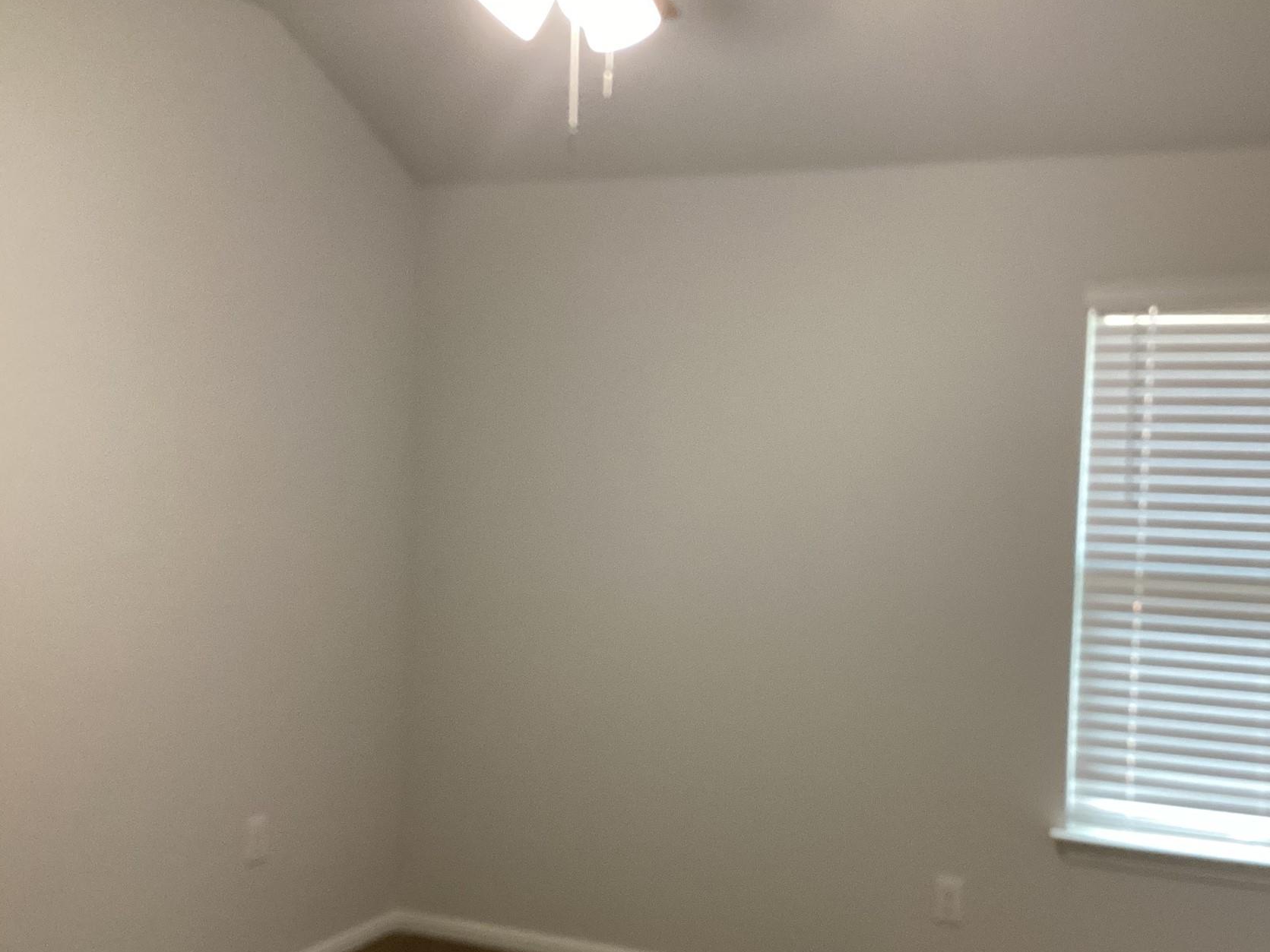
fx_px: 1394
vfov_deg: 37.7
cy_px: 530
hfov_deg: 48.7
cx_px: 748
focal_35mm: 38
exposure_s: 1/60
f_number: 2.4
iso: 160
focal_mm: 3.3
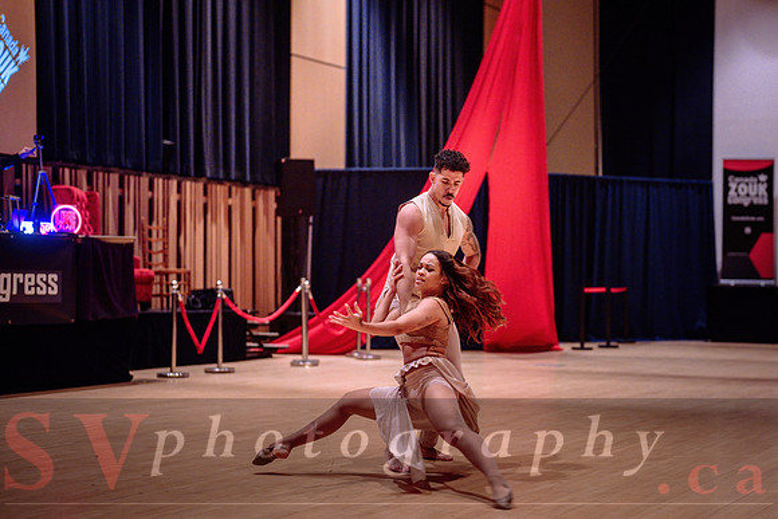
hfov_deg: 31.1
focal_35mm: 64
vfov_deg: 21.2
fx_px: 1389
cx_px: 500
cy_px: 267
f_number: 1.4
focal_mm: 50
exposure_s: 1/320
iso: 1600
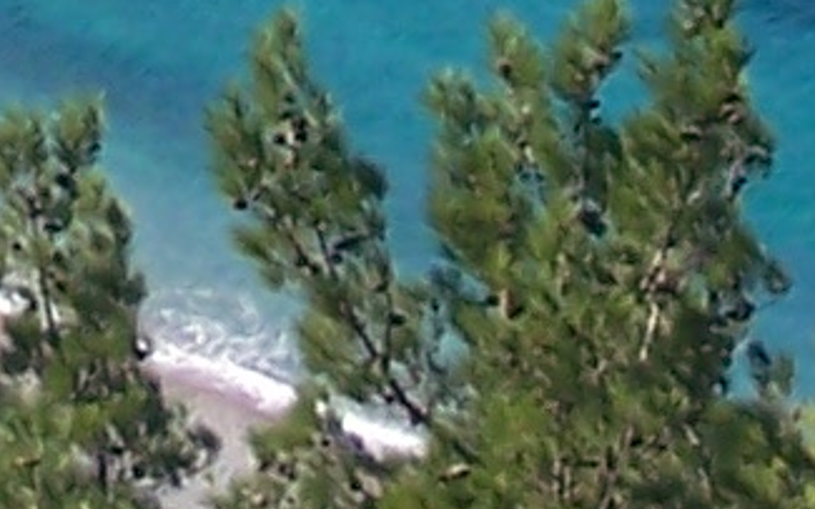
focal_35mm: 428
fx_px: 9505
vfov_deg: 3.0
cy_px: -1088
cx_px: -243
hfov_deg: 4.9
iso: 80
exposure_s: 1/800
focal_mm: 8.5
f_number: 3
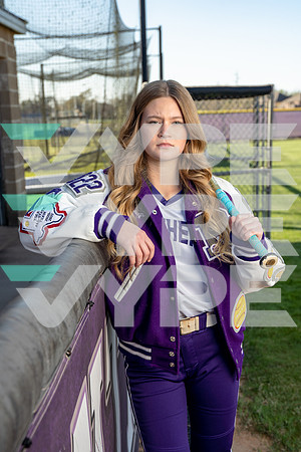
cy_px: 226
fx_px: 665
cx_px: 150
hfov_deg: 25.5
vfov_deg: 37.5
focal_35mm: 53
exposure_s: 1/250
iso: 100
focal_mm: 53
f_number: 5.6
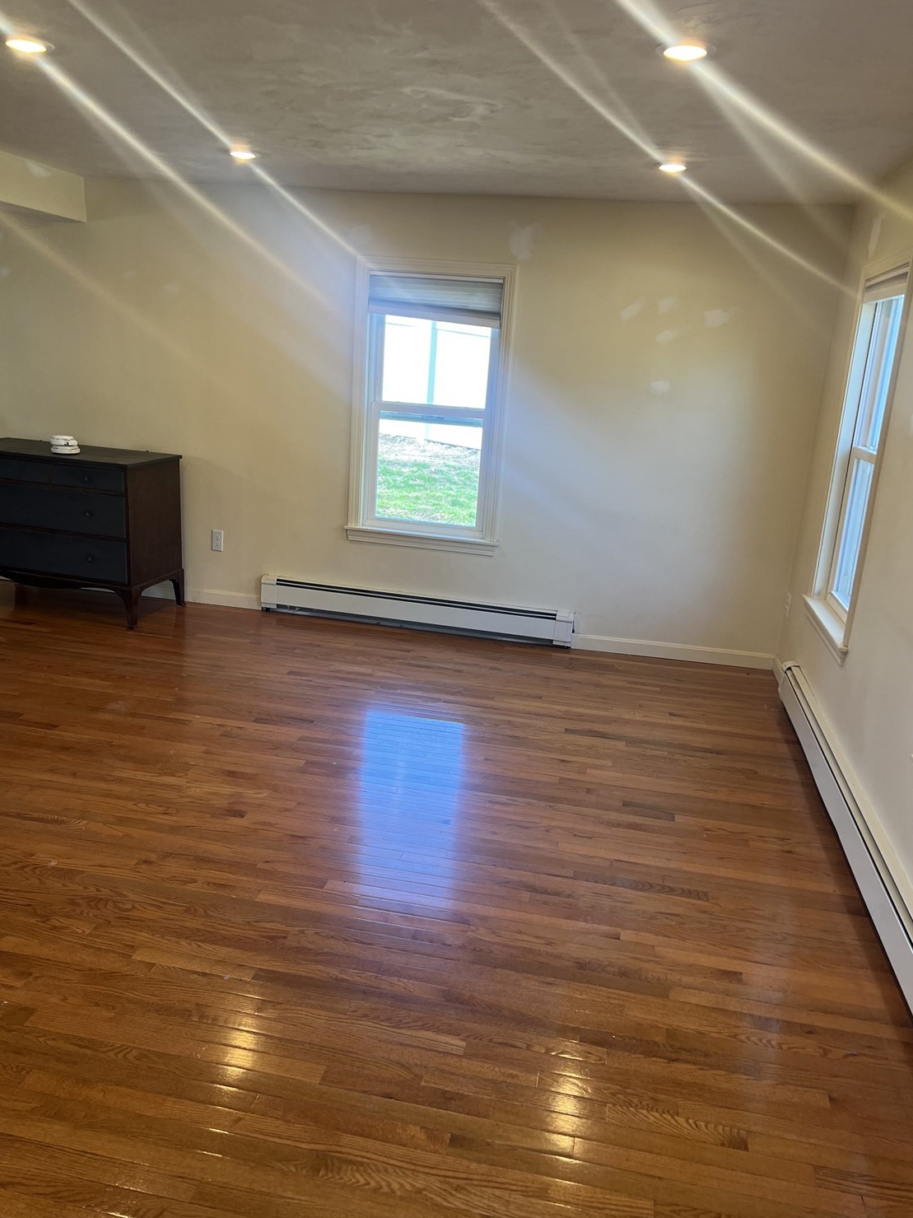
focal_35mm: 27
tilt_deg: -16.3
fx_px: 950
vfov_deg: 65.3
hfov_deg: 51.3
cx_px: 459
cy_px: 618
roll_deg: -3.8
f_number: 1.5
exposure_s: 1/120
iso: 100
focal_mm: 5.7
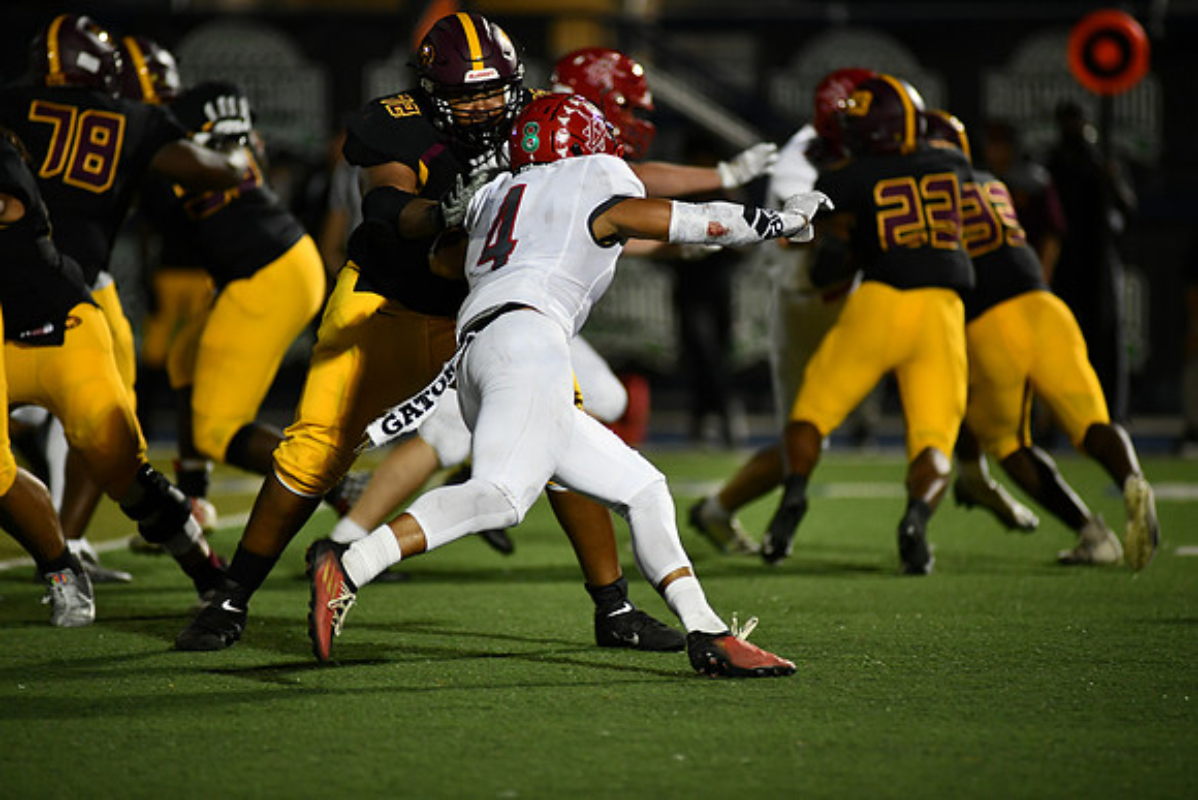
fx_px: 9985
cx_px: 599
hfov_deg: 6.9
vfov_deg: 4.6
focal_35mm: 300
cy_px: 400
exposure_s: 1/1000
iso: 1800
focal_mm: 300
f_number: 2.8
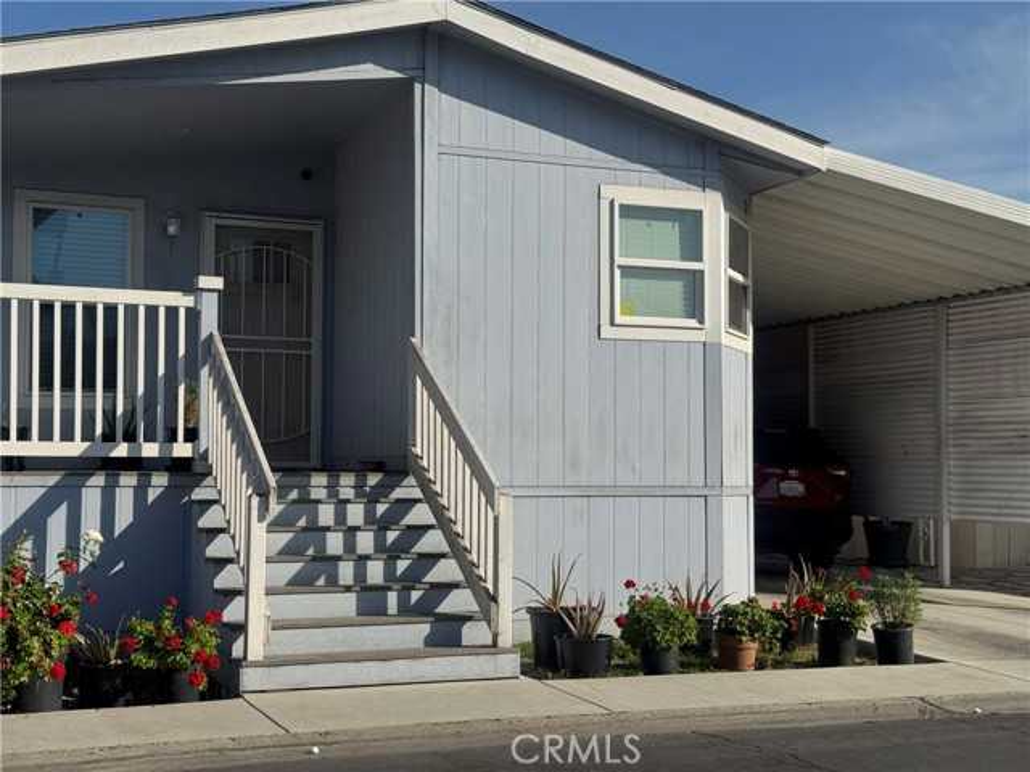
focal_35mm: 48
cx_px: 515
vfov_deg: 30.3
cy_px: 386
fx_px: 1428
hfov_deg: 39.7
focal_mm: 6.76
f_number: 1.78
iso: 64
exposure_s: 1/7937
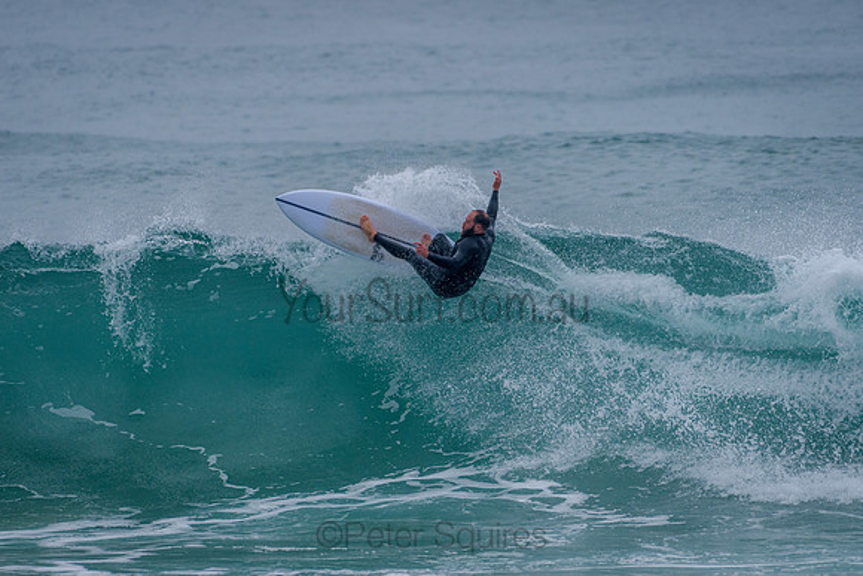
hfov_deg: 3.4
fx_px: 14686
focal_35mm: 613
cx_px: 432
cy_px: 288
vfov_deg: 2.2
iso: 450
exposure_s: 1/2000
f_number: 5.6
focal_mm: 500
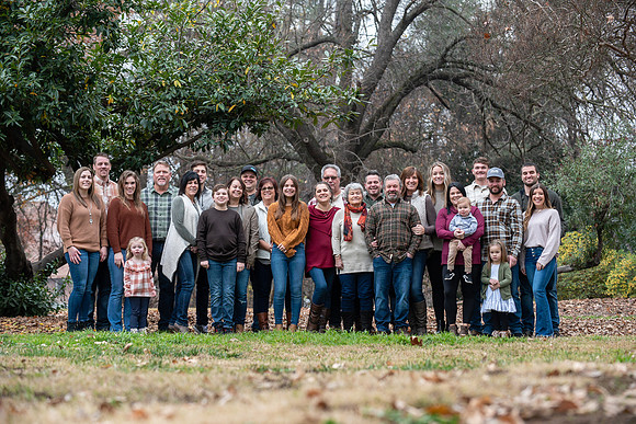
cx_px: 318
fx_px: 1679
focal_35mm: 95
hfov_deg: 21.5
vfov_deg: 14.4
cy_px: 212
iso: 200
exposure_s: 1/125
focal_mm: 95
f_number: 4
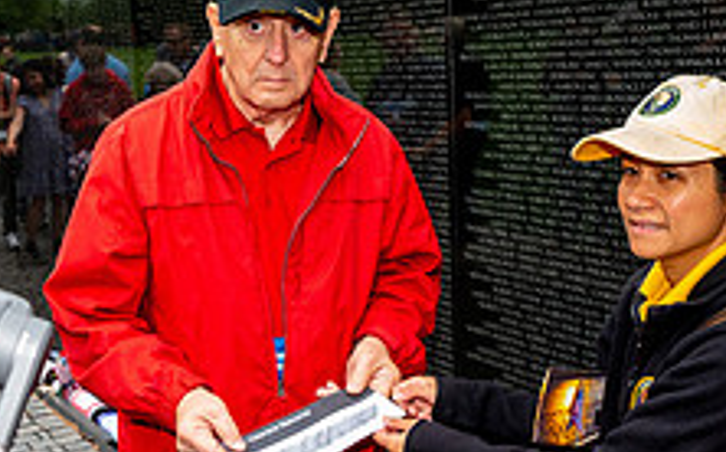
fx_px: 1264
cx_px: 190
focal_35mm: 64
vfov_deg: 20.2
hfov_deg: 31.5
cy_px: 282
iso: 900
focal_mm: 24
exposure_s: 1/640
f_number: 8
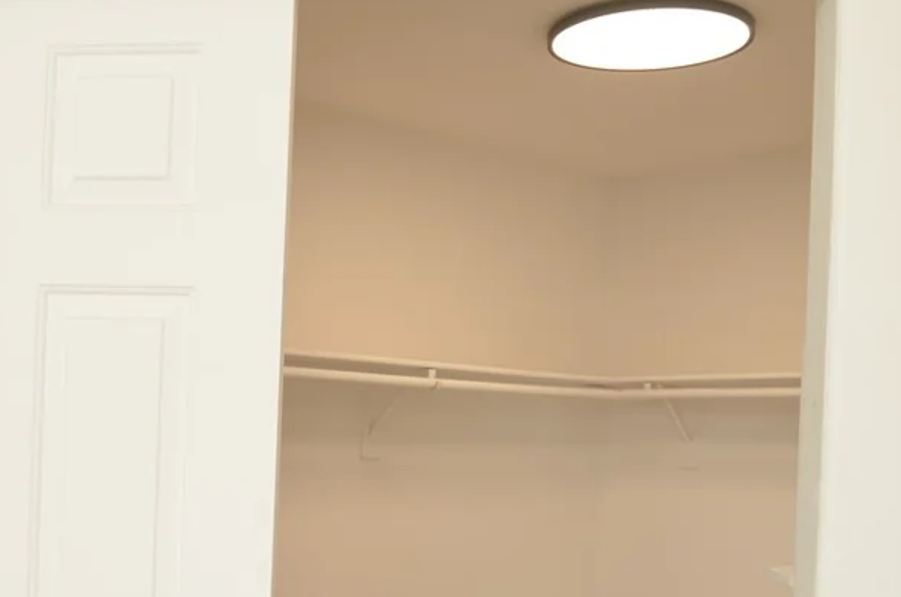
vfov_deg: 28.8
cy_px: 434
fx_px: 1149
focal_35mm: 46
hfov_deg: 42.2
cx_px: 295
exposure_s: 1/60
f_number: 4
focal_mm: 18
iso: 200
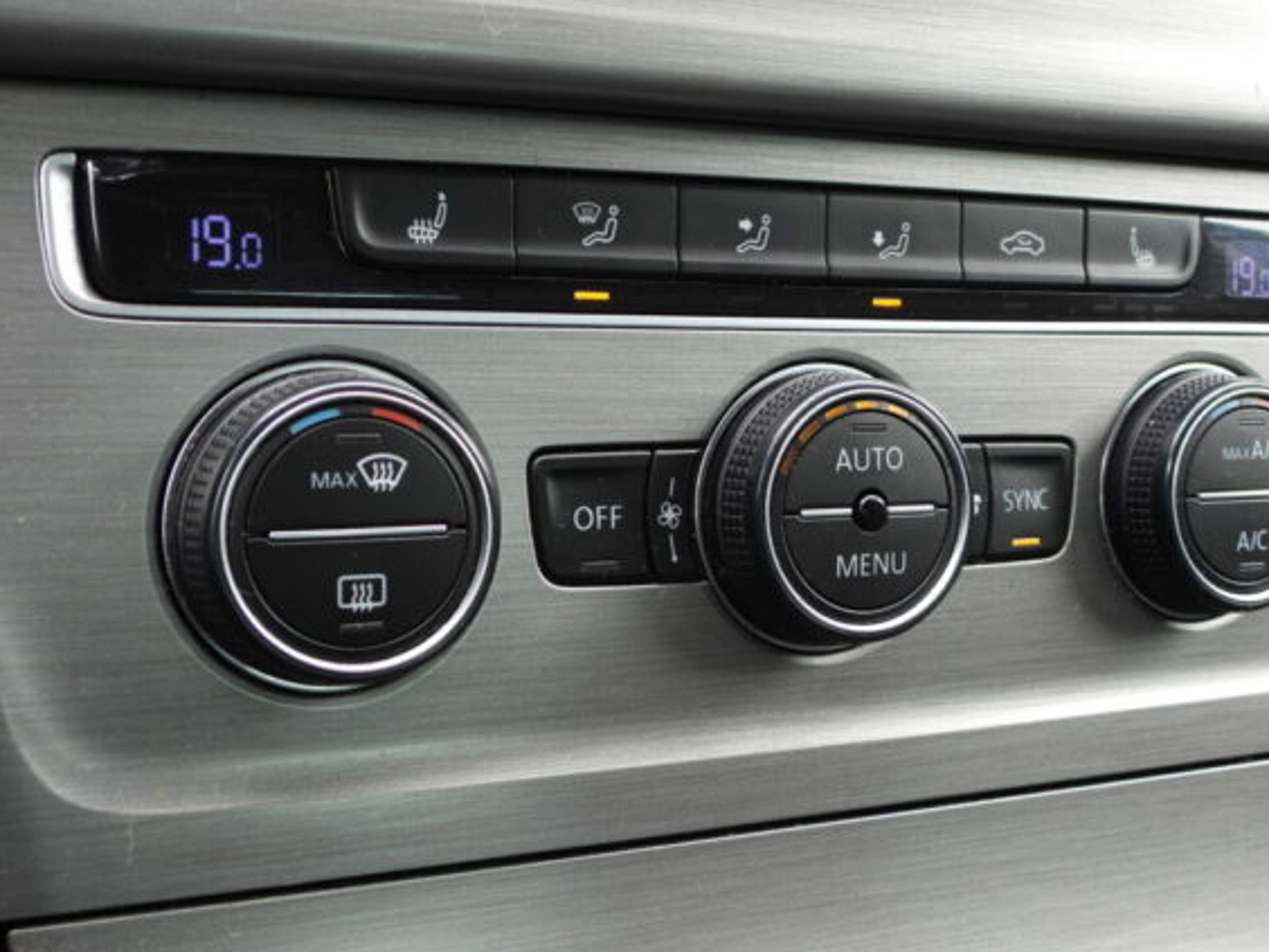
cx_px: 691
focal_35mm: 48
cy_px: 484
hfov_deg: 39.6
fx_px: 1760
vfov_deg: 30.3
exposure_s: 1/40
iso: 100
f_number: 3.2
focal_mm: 6.8
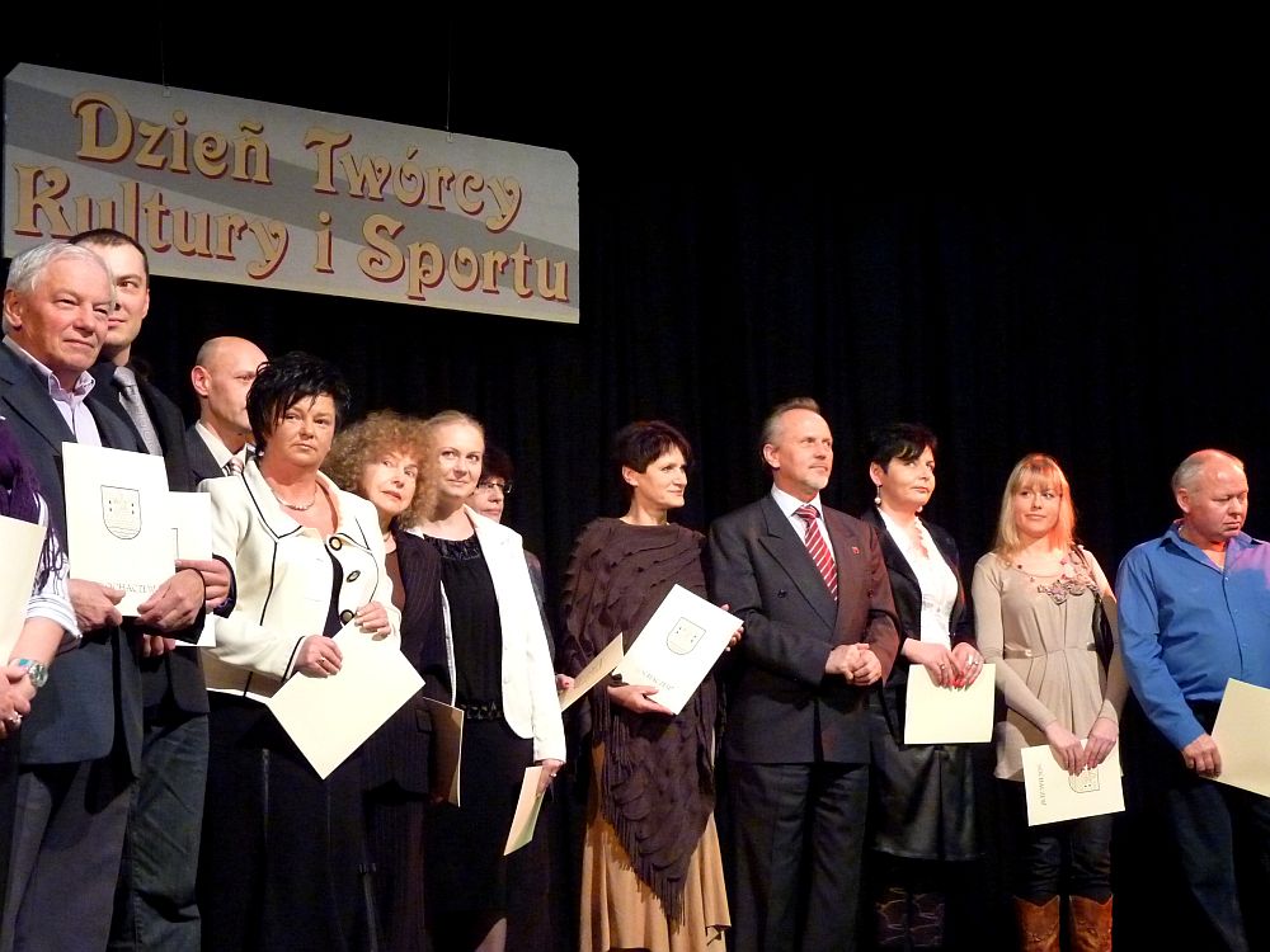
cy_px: 476
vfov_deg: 21.9
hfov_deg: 29.0
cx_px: 635
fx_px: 2458
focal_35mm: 67
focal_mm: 11.9
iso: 800
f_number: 3.4
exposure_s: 1/40
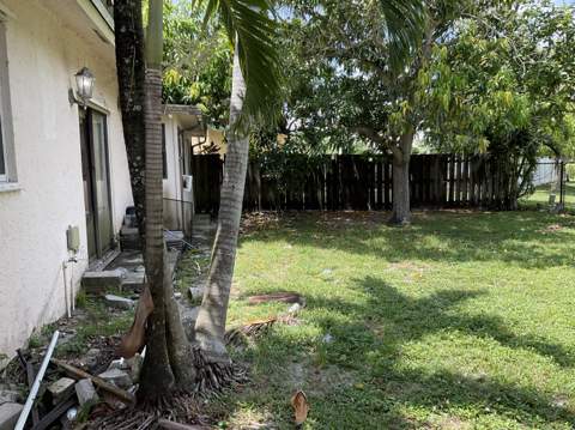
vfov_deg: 48.2
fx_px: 481
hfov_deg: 61.7
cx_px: 288
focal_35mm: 29
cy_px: 215
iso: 16
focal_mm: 3
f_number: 1.8
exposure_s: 1/318
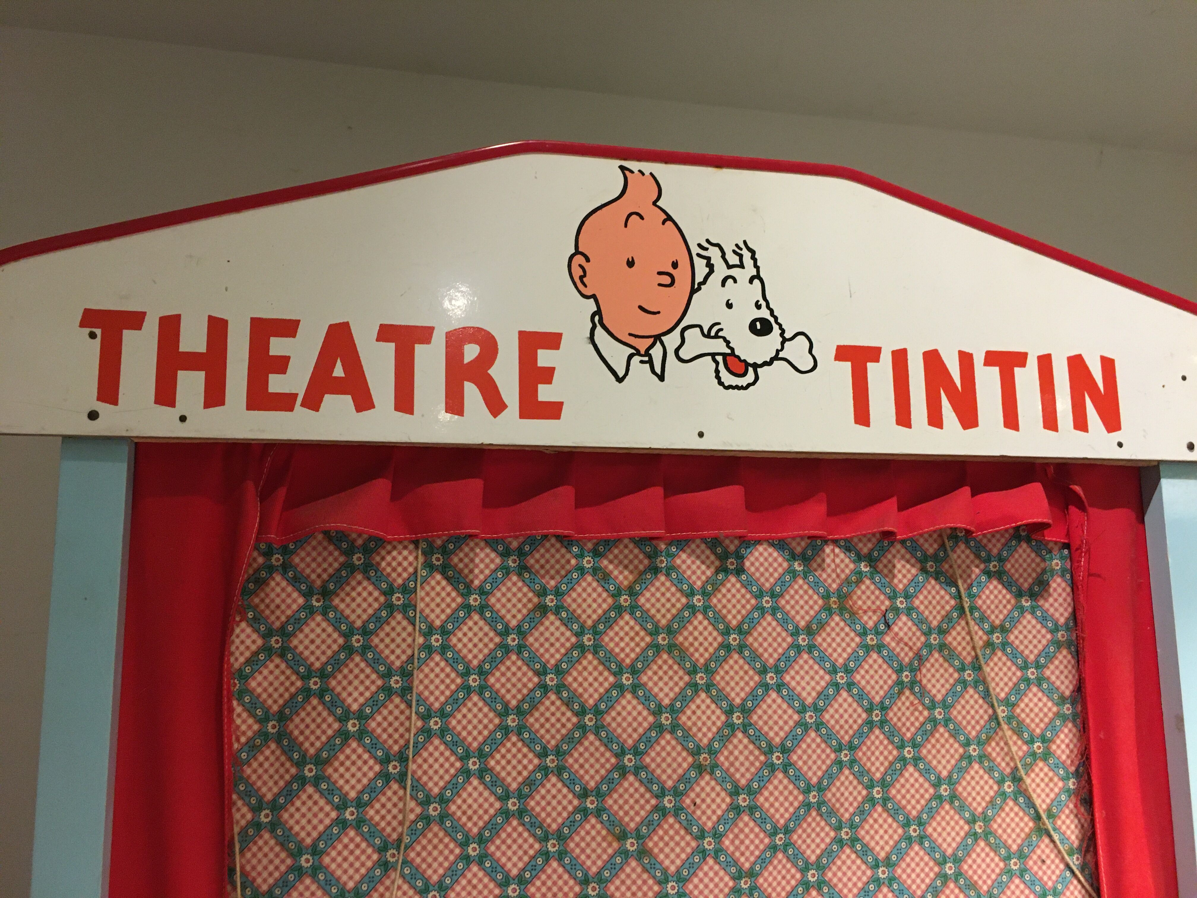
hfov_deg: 61.7
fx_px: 1003
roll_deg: +1.8
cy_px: 449
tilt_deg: +8.5
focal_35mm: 29
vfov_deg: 48.2
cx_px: 598
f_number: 2.2
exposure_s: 1/33
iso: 200
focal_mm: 4.15
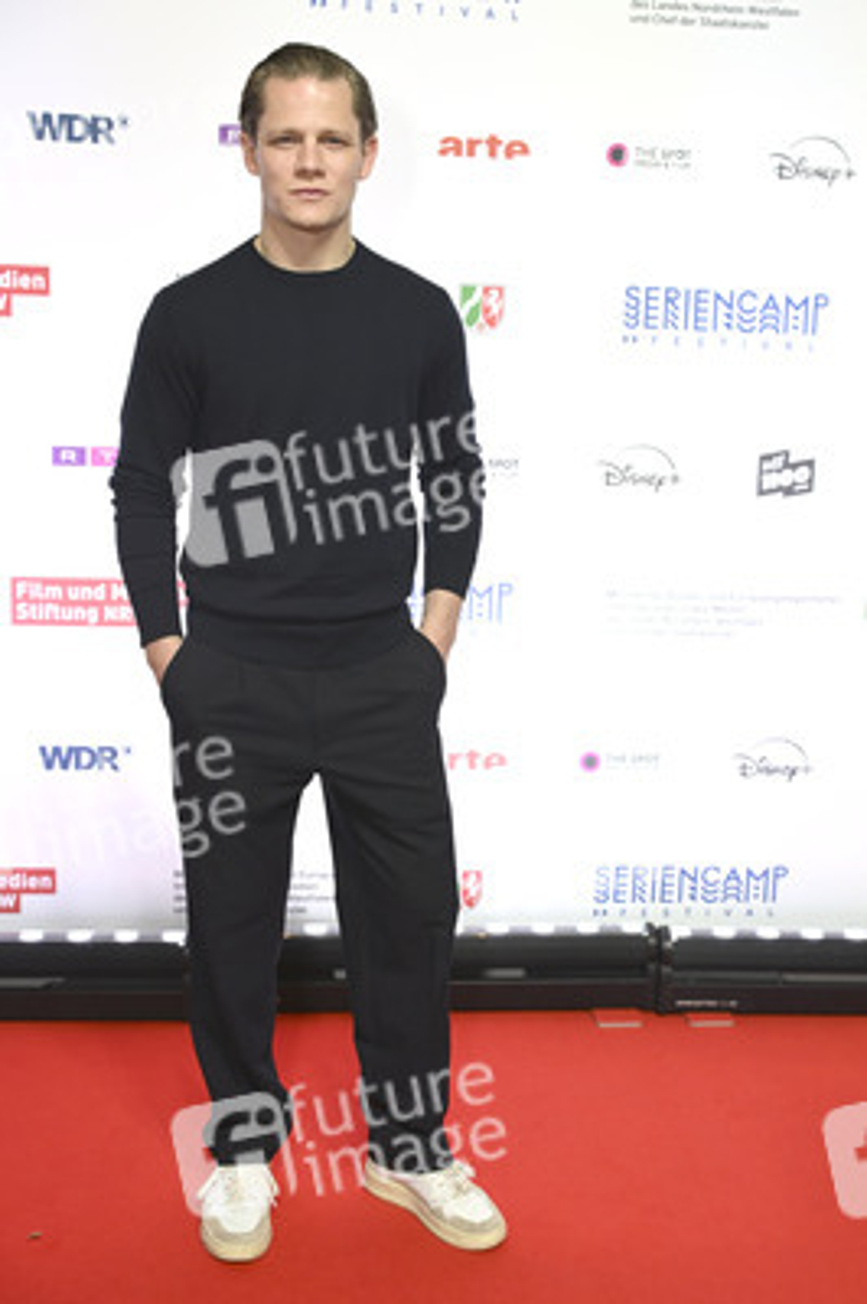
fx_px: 1266
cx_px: 434
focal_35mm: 35
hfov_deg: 37.8
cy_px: 652
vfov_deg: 54.5
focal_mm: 35
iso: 1600
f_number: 4
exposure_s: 1/400
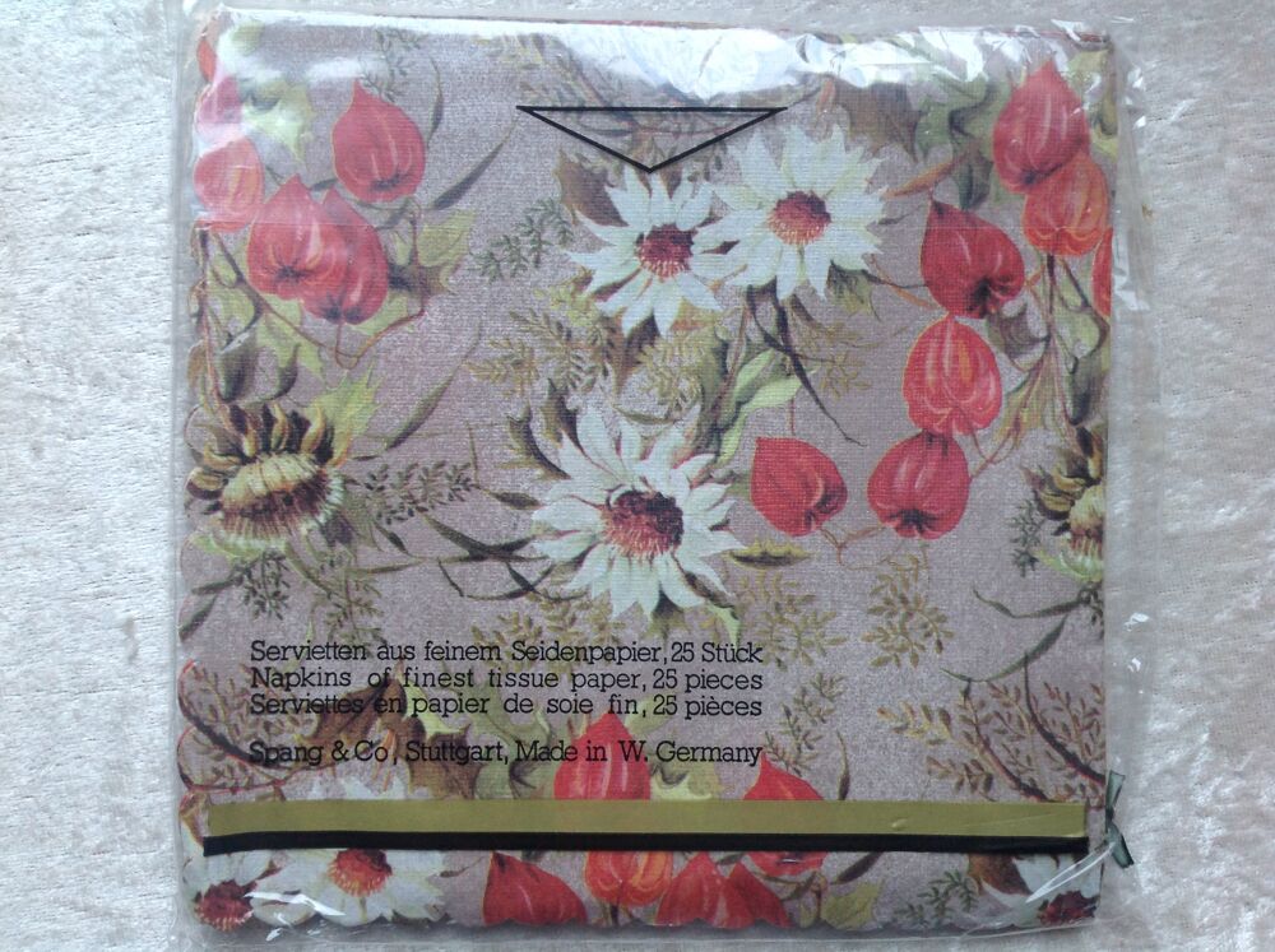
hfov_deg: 52.7
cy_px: 476
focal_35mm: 35
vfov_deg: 40.6
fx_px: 1287
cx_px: 638
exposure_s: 1/15
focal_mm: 4.28
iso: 100
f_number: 2.4
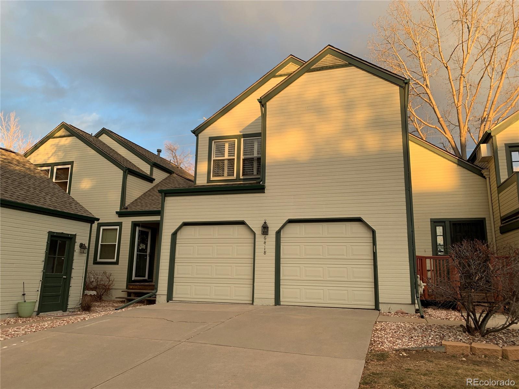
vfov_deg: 53.1
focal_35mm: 26
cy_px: 194
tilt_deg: +13.4
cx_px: 260
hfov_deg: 67.3
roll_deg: -2.5
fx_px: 390
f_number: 1.8
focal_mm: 4.25
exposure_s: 1/285
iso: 25
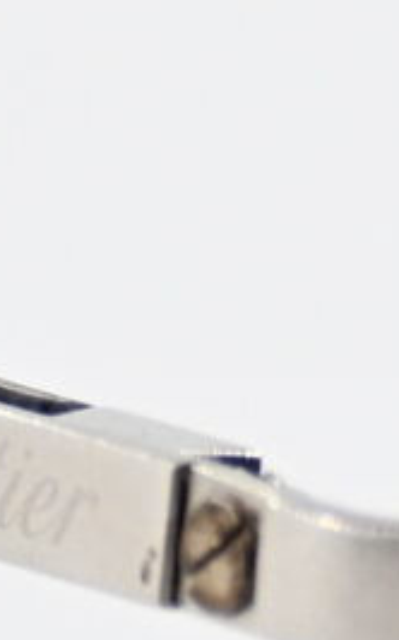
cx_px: 1084
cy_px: 487
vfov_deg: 2.4
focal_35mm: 884
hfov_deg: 1.5
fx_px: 15397
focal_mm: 60
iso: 400
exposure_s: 1/500
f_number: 4.8
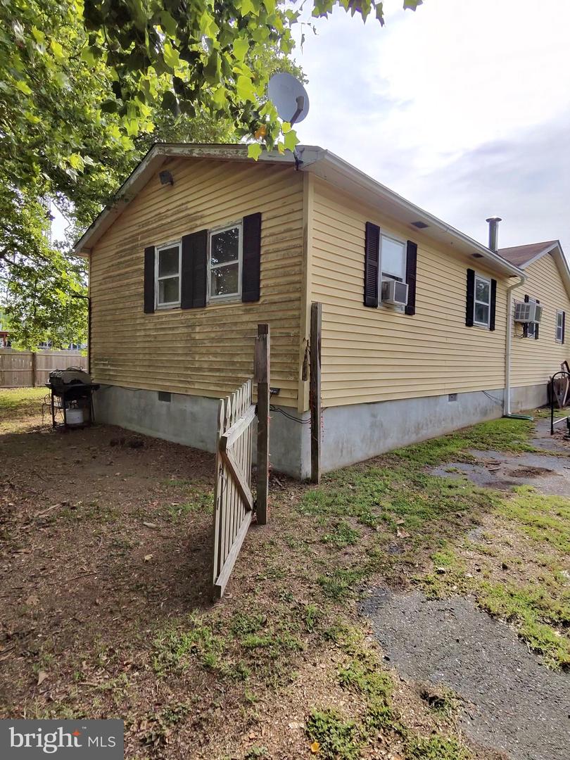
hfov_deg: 89.9
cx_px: 285
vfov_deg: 106.2
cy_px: 380
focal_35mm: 13
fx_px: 285
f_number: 2.2
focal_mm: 2.24
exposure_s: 1/455
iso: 54
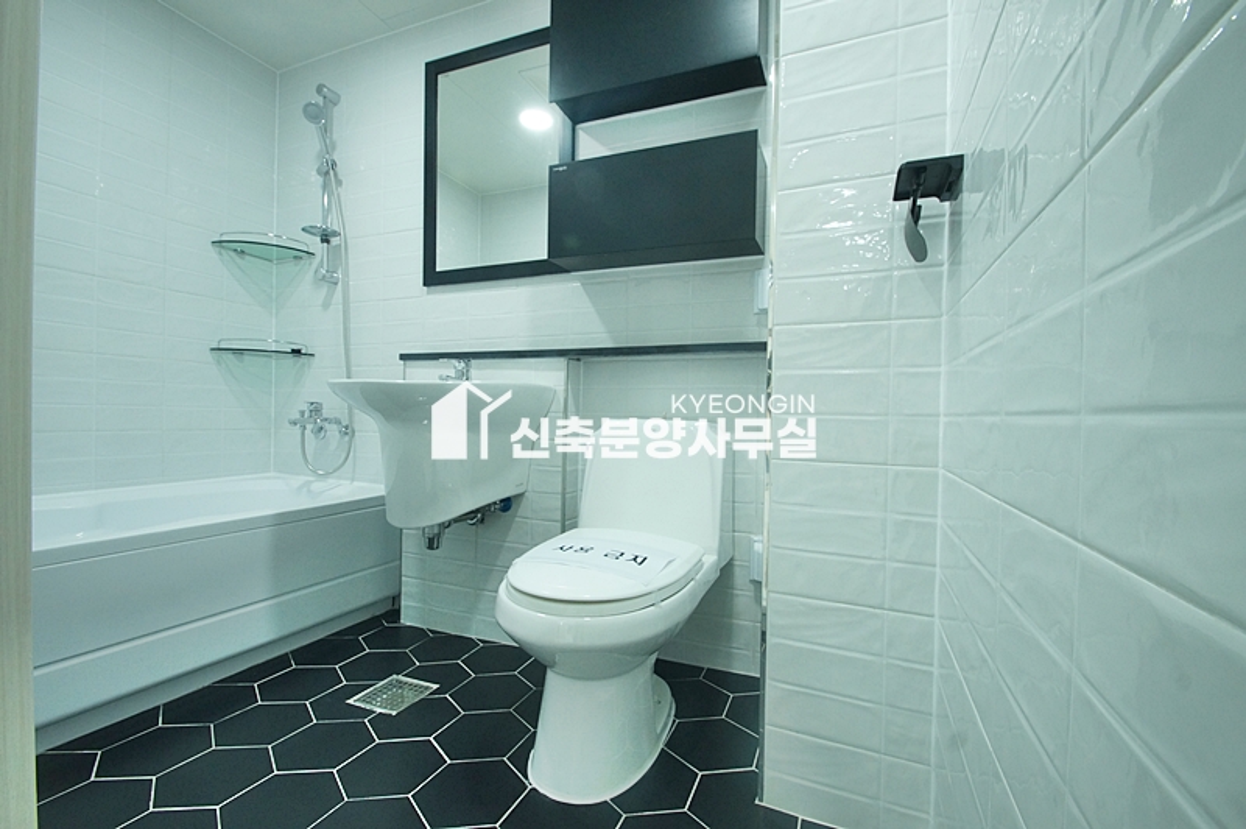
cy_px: 414
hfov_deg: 95.0
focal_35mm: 16
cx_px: 623
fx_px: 571
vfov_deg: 72.0
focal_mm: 11
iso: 800
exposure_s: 1/13
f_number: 9
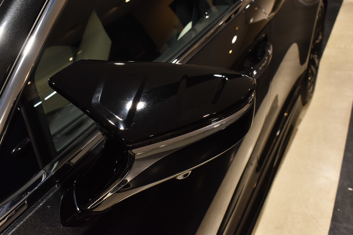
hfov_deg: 49.6
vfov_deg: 34.2
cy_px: 118
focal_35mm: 39
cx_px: 176
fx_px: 382
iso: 900
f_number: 8
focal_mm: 26
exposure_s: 1/40
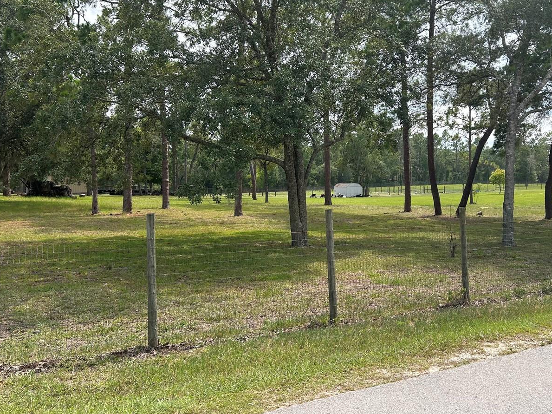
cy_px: 175
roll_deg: +1.3
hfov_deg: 52.5
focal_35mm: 35
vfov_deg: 40.6
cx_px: 313
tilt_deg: -0.6
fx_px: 558
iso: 50
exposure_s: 1/1934
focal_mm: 5.7
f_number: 1.5
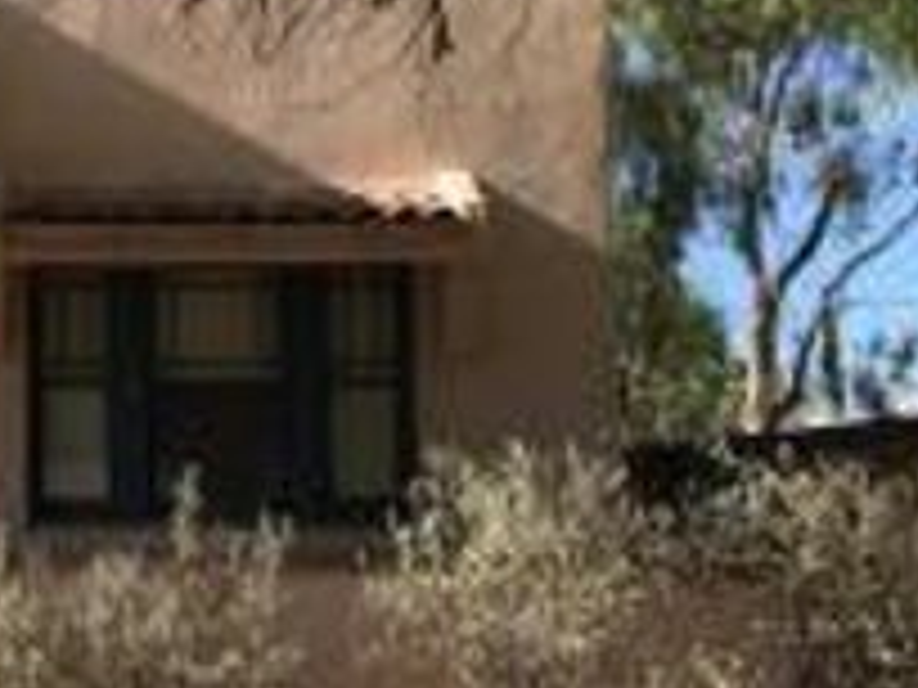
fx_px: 1883
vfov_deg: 20.7
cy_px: 353
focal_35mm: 71
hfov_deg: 25.4
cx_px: -94
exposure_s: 1/818
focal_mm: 4.15
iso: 25
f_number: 2.2
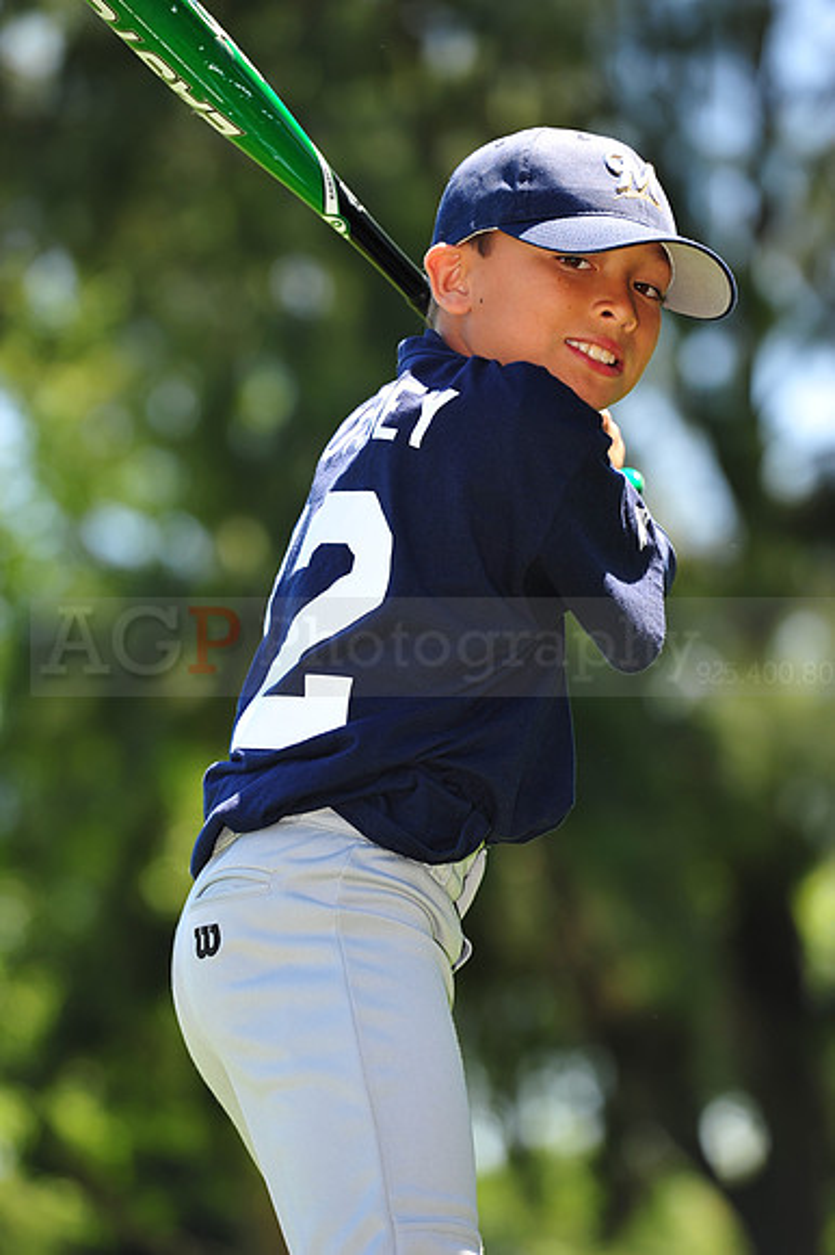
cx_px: 418
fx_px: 6095
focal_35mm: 175
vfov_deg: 11.8
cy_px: 628
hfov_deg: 7.8
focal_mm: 175
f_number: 4
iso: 200
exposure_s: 1/400
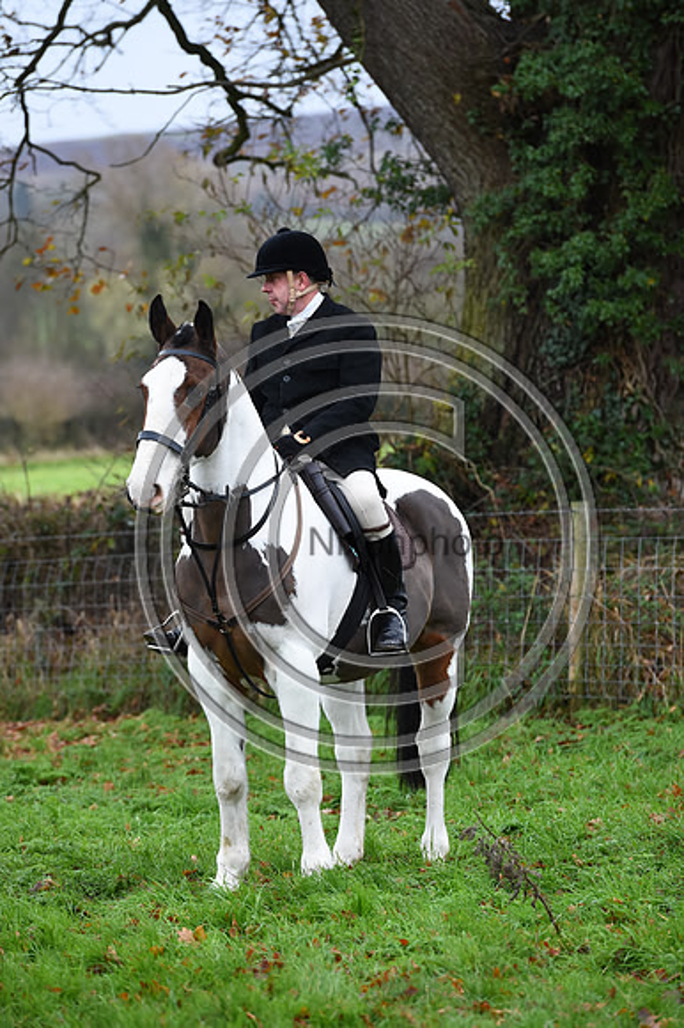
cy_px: 514
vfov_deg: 10.6
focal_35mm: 195
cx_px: 342
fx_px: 5564
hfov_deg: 7.0
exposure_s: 1/1000
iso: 2000
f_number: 5.6
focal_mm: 195
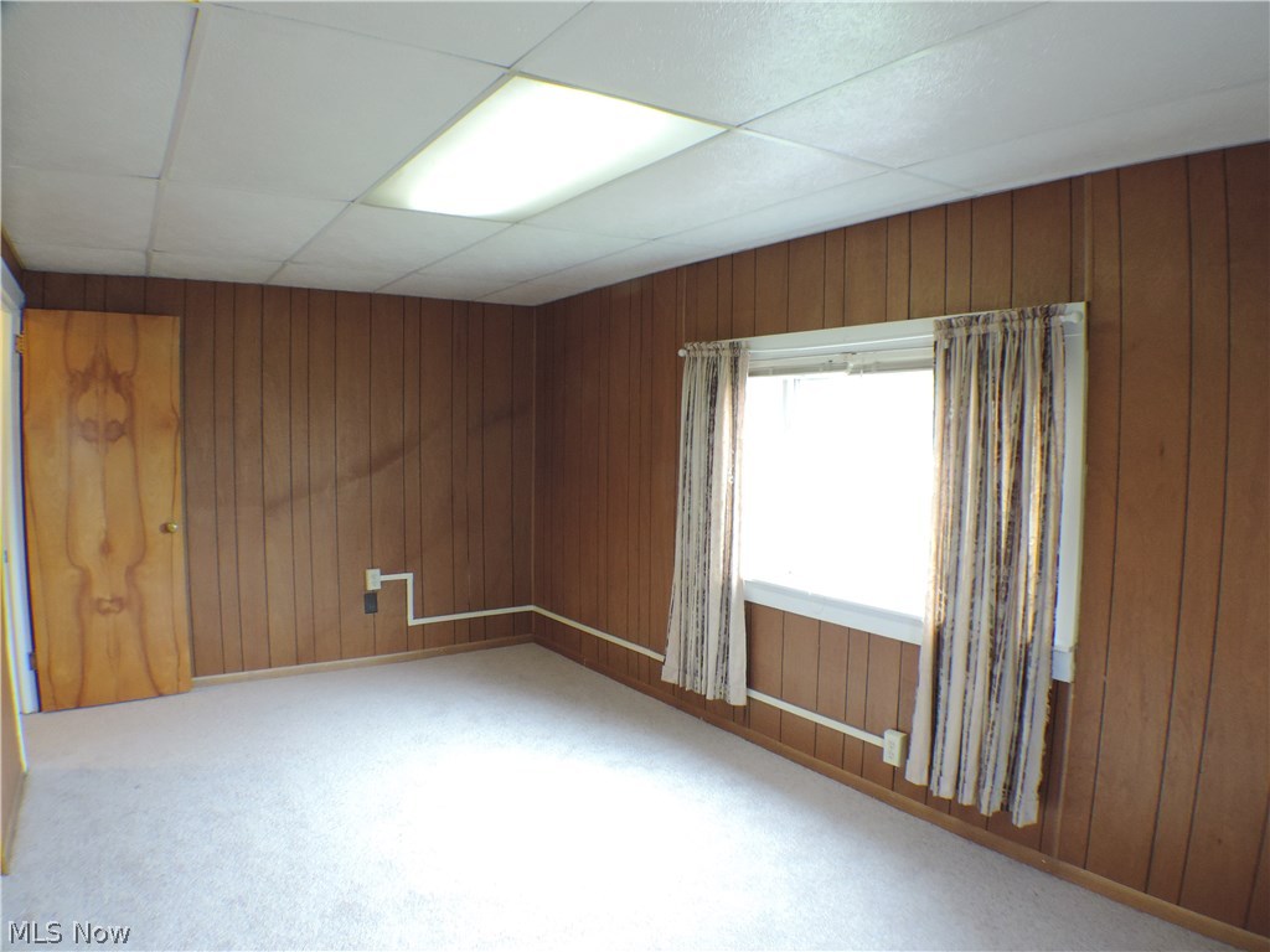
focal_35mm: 28
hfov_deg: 63.4
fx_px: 1027
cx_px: 635
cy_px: 476
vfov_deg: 49.7
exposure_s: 1/20
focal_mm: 4.9
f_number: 3.1
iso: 400
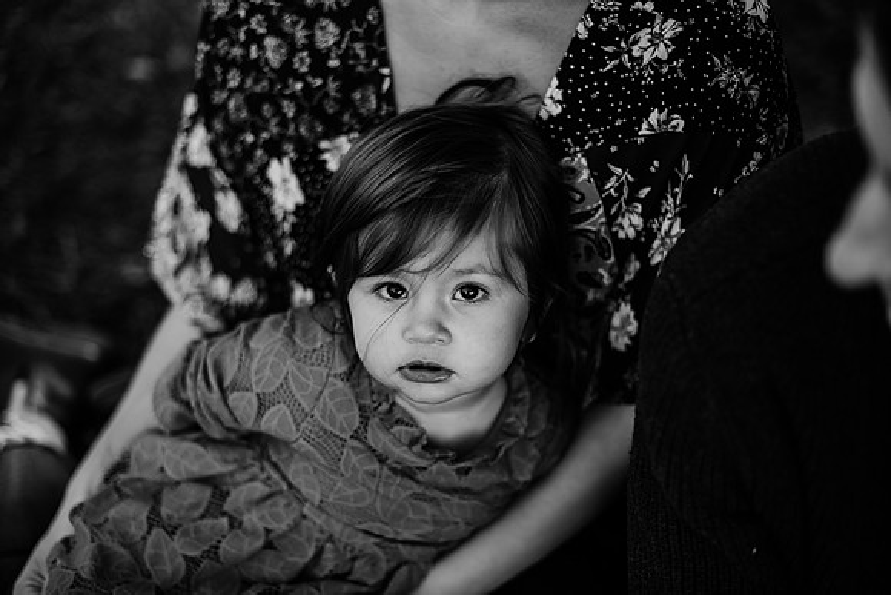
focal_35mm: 50
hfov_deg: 39.6
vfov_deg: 27.0
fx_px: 1238
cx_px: 446
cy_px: 298
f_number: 2
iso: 160
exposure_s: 1/1000
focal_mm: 50
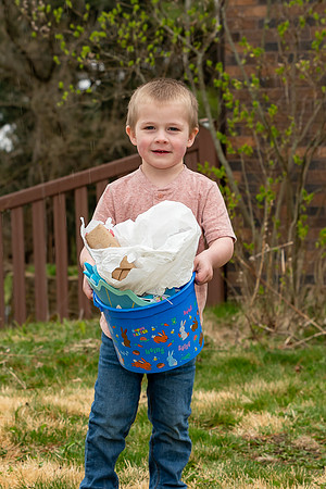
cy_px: 229
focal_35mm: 110
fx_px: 1497
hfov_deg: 12.4
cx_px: 150
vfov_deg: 18.5
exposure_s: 1/200
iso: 250
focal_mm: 46
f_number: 4
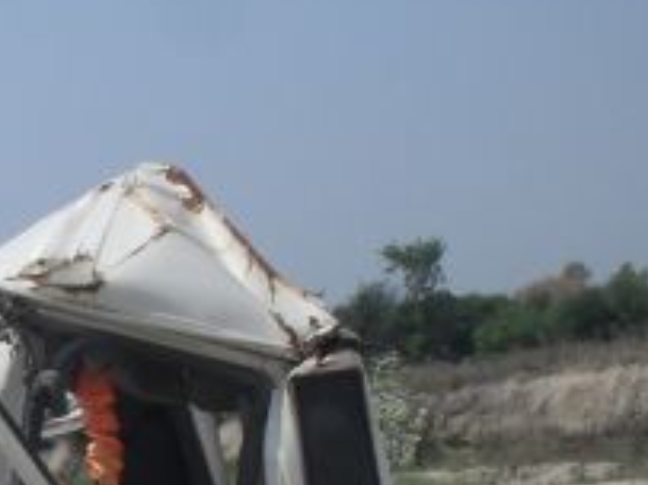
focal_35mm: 120
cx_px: -105
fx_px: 2245
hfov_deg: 15.9
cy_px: 696
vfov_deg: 11.9
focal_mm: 6.3
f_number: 8.3
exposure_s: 1/350
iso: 80
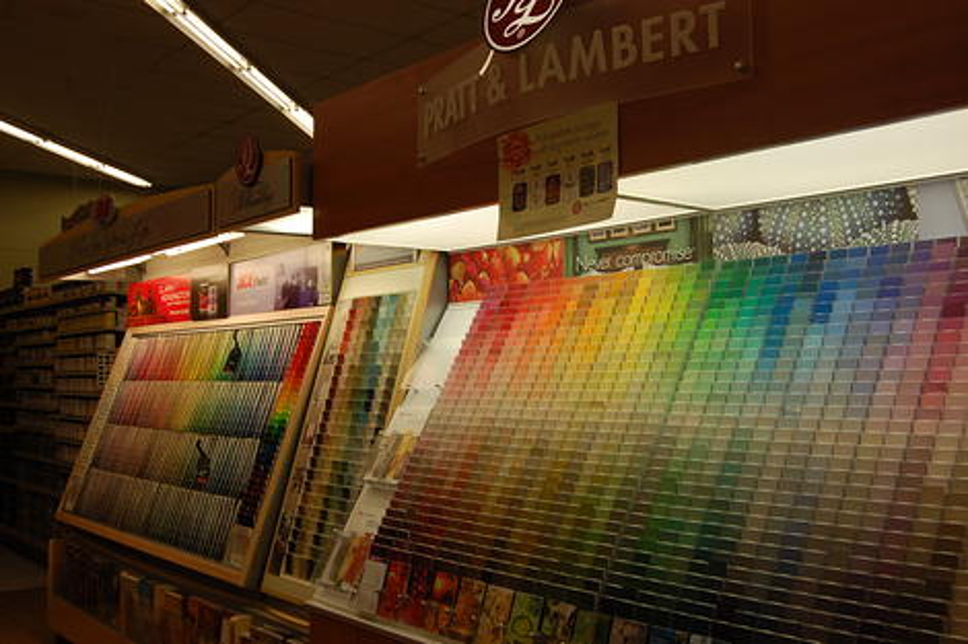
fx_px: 1048
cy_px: 322
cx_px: 484
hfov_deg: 49.6
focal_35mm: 39
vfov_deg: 34.2
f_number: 5.6
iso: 200
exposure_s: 1/125
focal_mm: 26
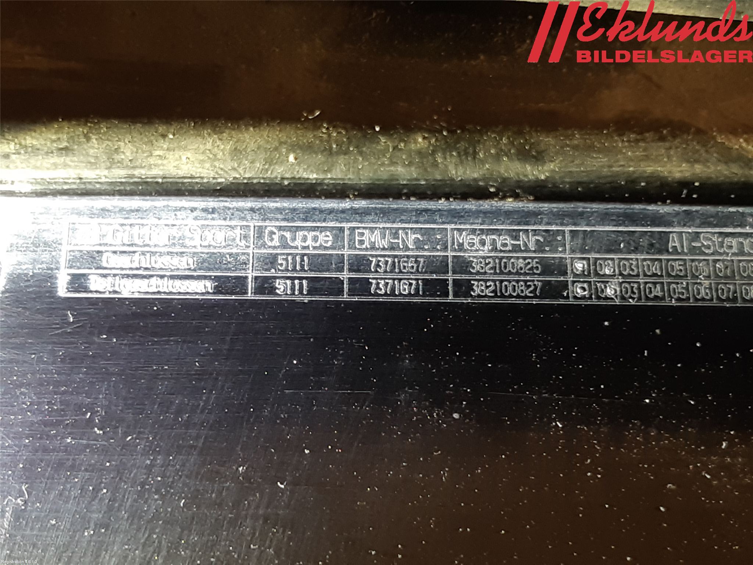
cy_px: 282
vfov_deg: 53.1
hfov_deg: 67.3
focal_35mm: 26
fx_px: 566
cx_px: 376
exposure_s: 1/50
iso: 100
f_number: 1.7
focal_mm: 3.93
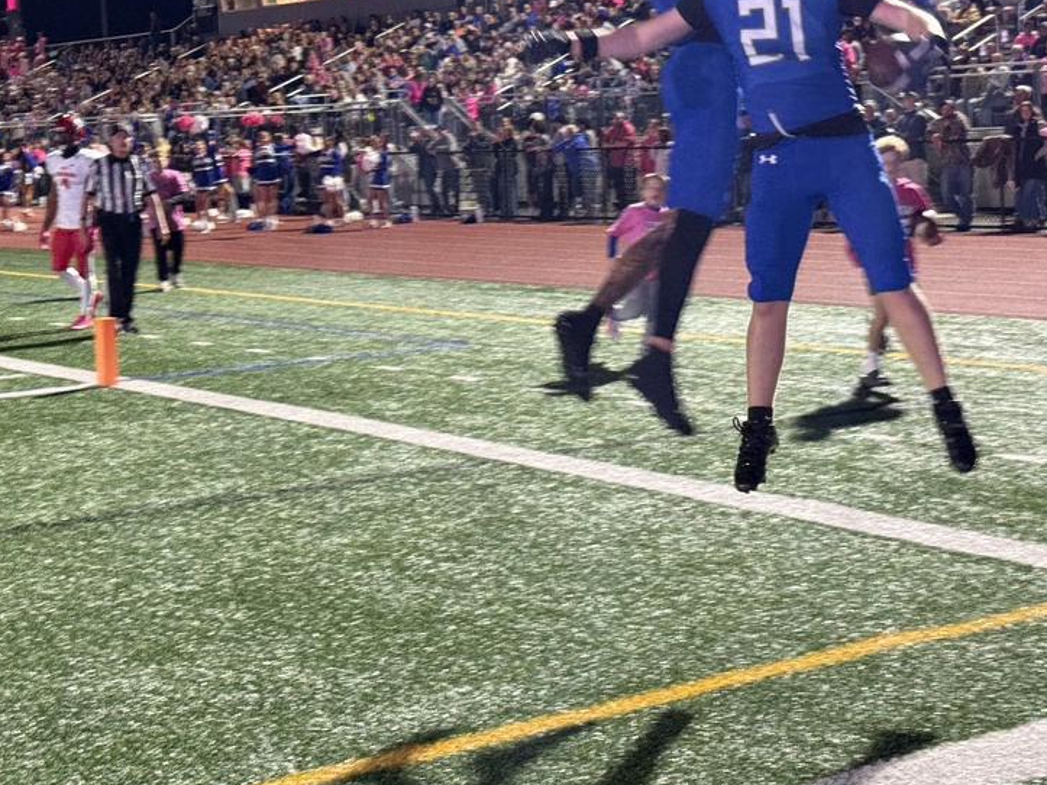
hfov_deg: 28.6
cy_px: 284
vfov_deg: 21.6
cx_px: 497
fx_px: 2056
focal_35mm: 68
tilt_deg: -3.9
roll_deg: +1.7
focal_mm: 6.76
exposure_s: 1/60
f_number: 1.78
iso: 250
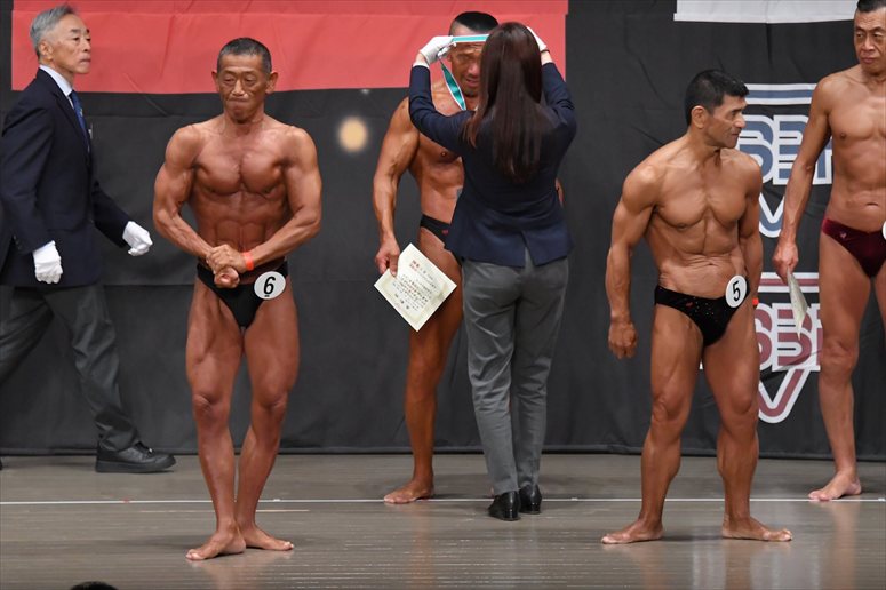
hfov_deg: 9.2
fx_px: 5535
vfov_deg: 6.1
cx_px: 443
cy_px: 295
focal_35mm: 225
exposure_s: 1/400
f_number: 5.6
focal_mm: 150
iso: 5000
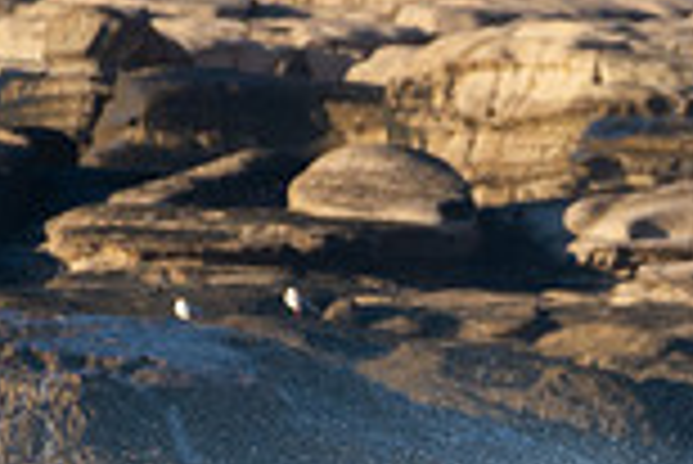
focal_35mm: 2831
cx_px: 824
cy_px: 813
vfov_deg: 0.5
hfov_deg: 0.7
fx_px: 54547
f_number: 5.6
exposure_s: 1/640
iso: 250
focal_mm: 500
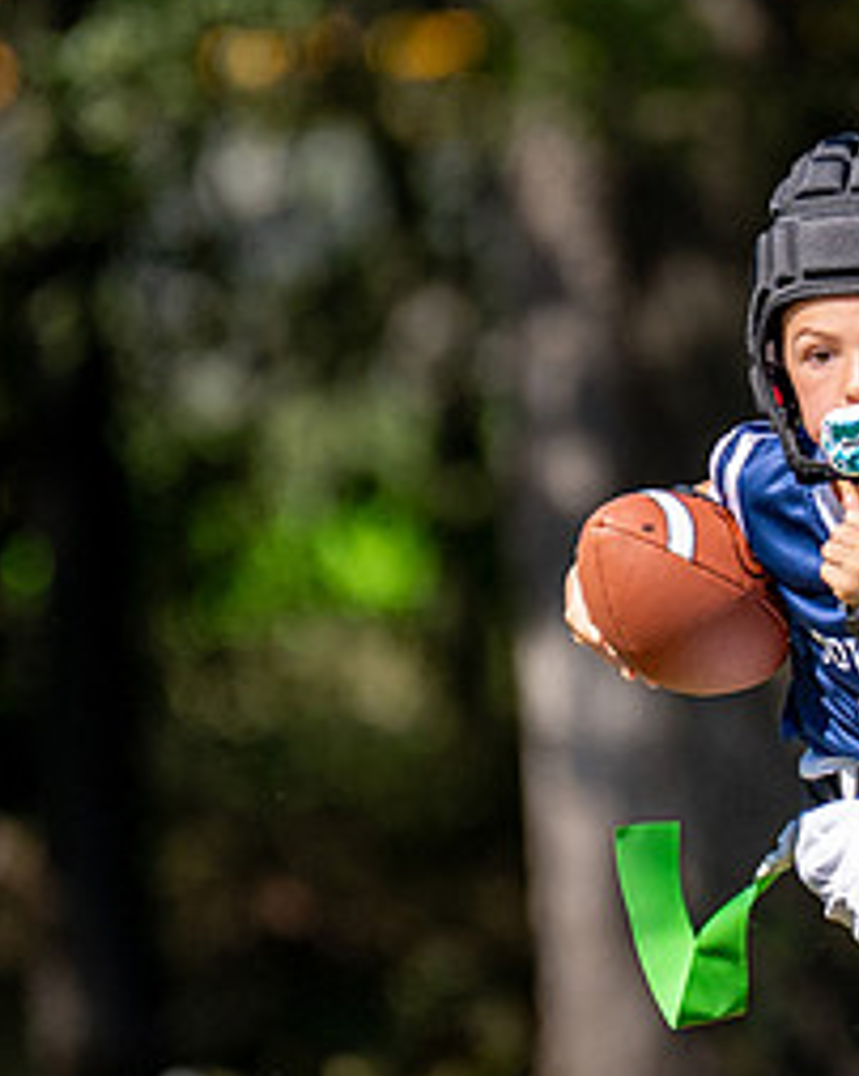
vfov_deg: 1.8
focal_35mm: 1090
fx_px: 34681
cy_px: 543
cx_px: 886
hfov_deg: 1.4
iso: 160
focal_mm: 200
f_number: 2.8
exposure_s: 1/3200
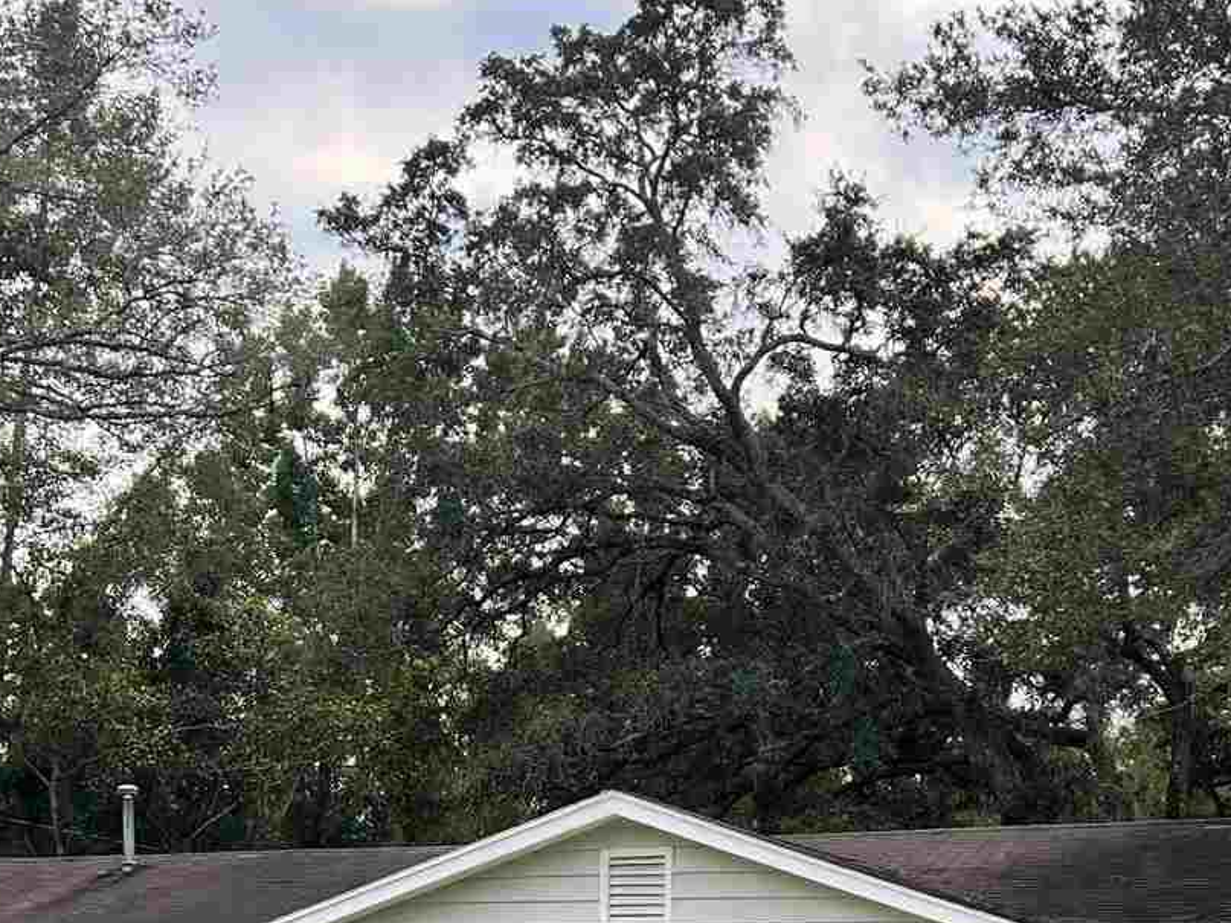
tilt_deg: +0.6
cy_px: 1011
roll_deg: -0.4
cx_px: 659
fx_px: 2347
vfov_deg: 21.2
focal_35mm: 66
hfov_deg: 29.4
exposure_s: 1/601
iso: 50
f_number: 1.5
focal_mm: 5.7
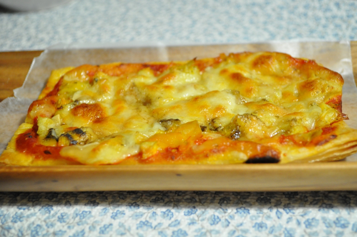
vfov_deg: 26.4
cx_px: 178
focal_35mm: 51
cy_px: 118
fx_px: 505
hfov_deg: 38.9
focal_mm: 34
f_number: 5
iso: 1600
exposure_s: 1/50
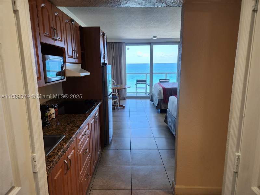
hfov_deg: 73.9
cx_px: 130
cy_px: 98
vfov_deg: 58.9
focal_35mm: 23
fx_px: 173
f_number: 1.8
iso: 80
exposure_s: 1/120
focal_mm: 5.4
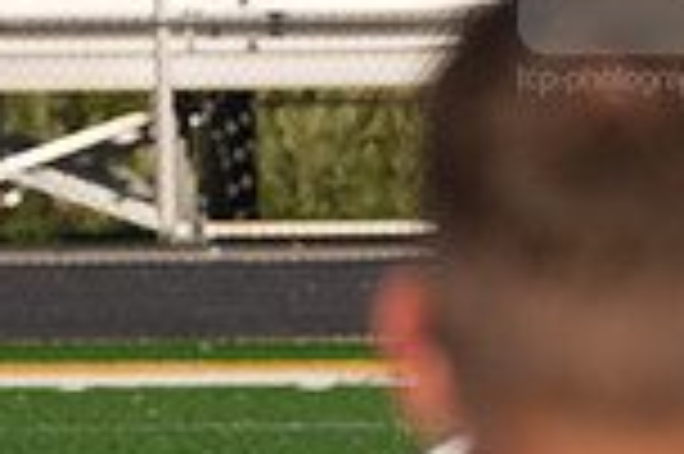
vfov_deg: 1.8
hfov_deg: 2.7
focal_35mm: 772
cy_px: 553
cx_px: 1292
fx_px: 14652
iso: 250
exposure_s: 1/1600
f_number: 5.6
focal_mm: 135
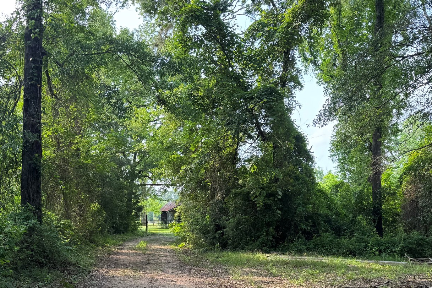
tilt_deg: -3.1
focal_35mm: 42
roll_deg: -1.1
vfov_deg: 31.1
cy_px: 232
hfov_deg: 45.7
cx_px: 147
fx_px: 504
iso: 80
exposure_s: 1/312
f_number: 1.78
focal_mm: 6.76
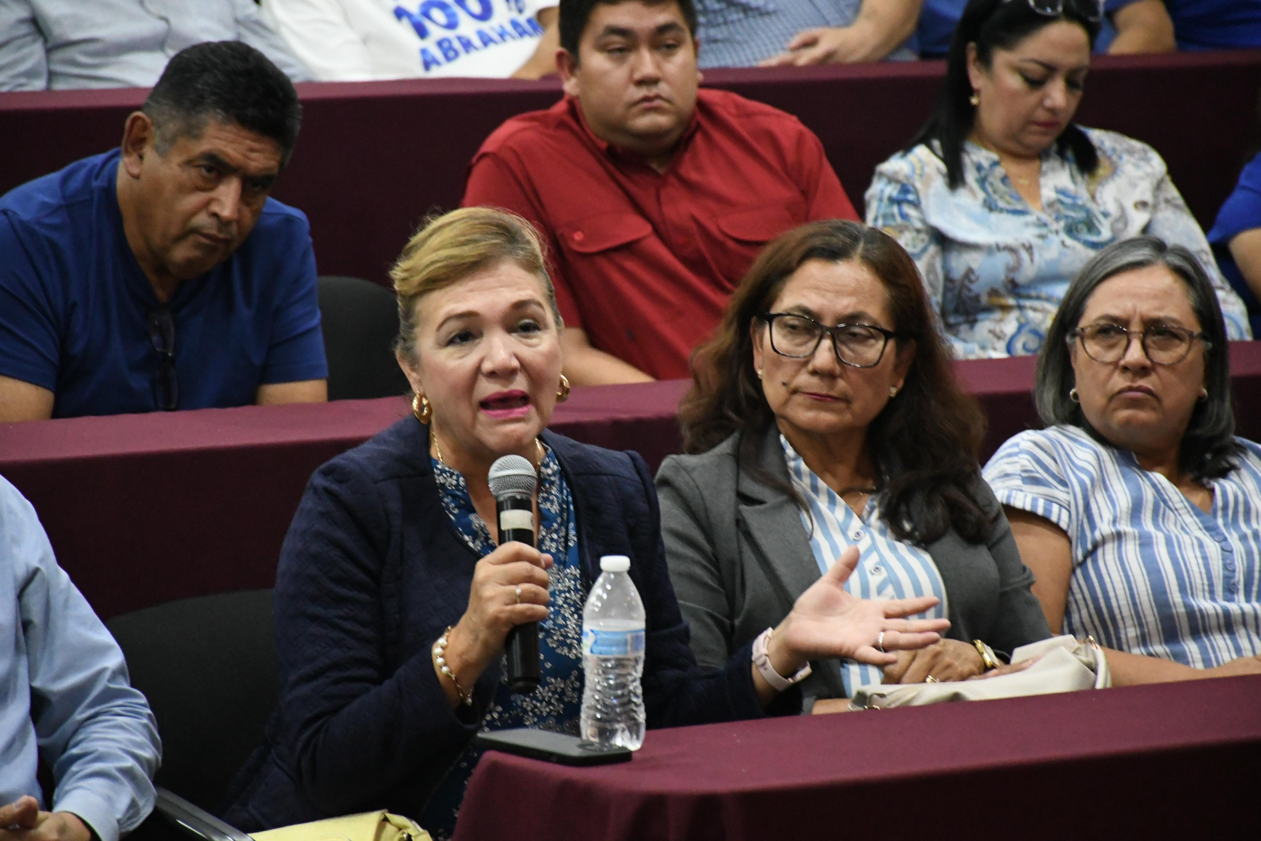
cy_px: 420
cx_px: 630
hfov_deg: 9.8
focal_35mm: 210
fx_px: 7355
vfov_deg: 6.5
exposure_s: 1/100
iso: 8000
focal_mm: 140
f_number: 5.6
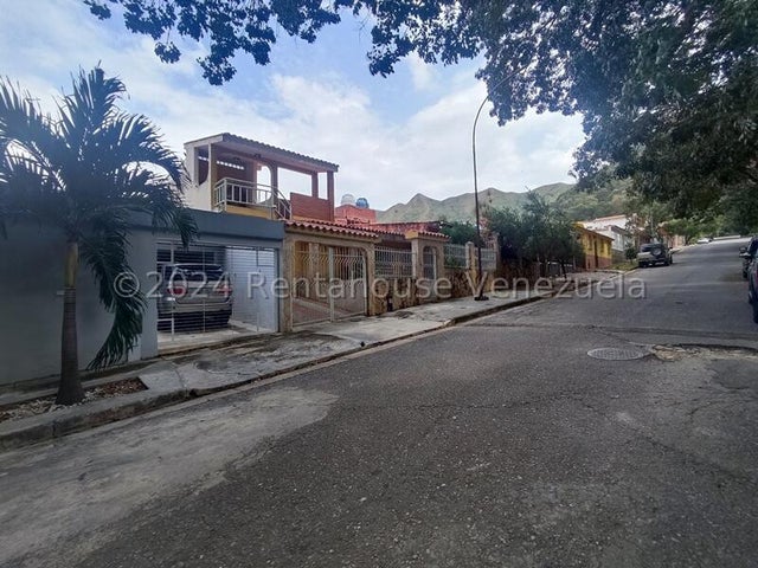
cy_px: 284
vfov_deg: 81.7
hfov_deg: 98.2
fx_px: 328
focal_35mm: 15
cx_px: 379
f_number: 2.2
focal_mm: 1.6
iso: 50
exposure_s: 1/226
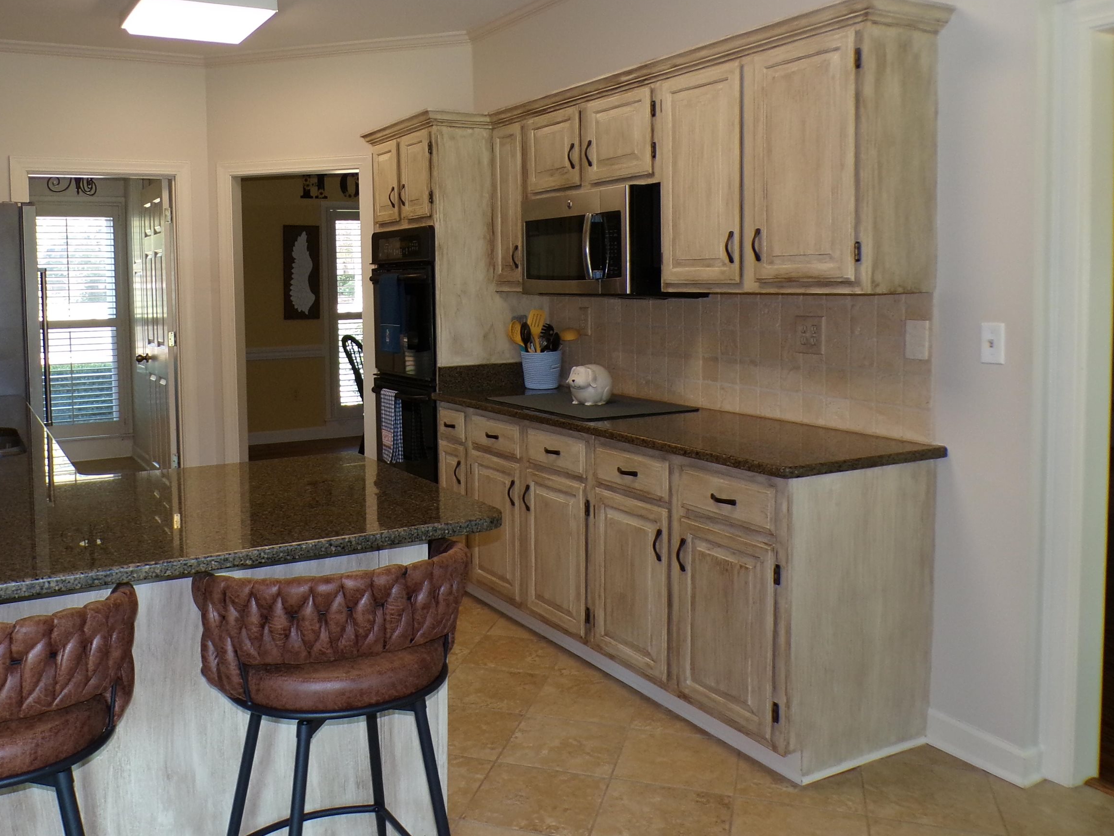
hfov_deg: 56.5
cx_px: 469
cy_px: 333
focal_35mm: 32
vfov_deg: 43.9
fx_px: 1030
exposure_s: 1/34
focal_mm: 4.3
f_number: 3
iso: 200
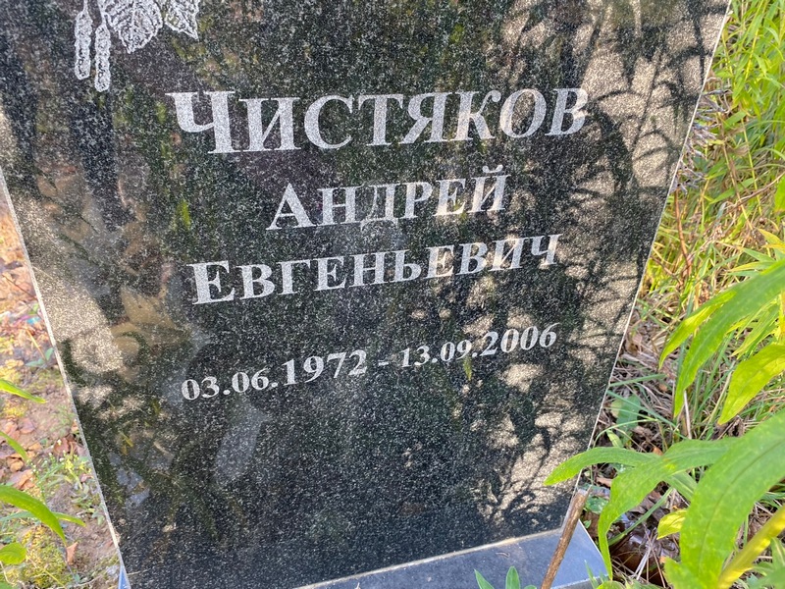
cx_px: 392
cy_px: 294
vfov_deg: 53.1
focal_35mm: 26
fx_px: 590
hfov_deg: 67.3
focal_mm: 4.25
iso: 100
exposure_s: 1/121
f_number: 1.8
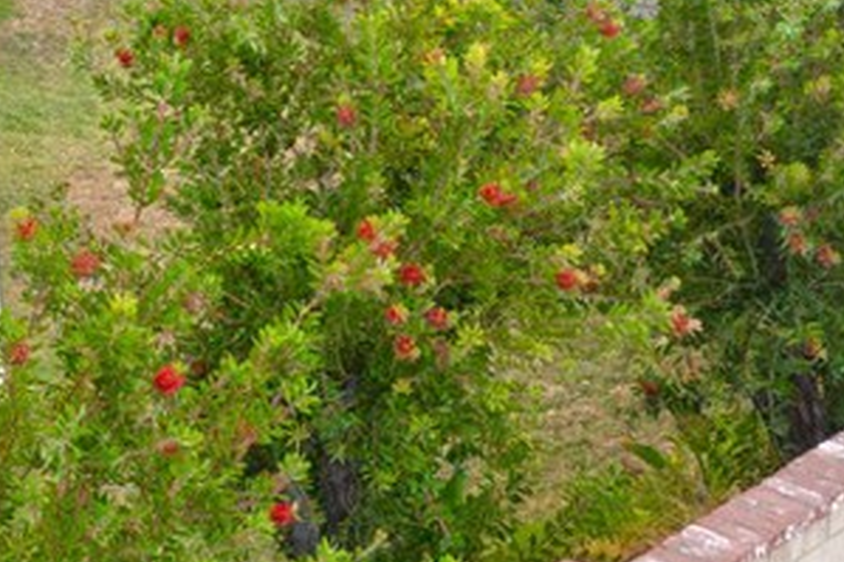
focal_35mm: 96
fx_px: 2249
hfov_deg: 19.6
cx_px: -260
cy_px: -56
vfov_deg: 13.9
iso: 200
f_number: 4
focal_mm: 10.26
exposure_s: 1/100
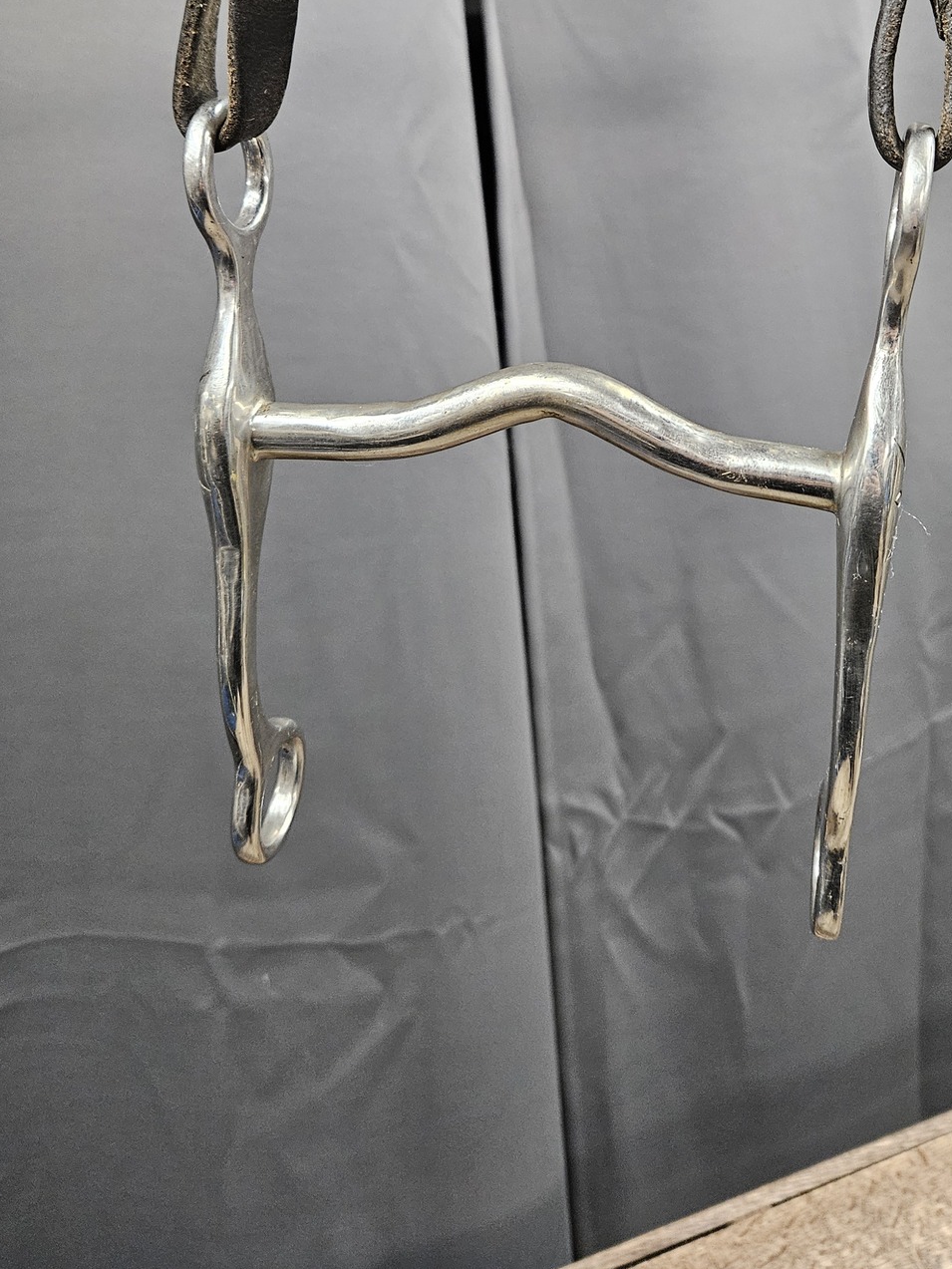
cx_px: 598
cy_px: 251
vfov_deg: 47.4
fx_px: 1357
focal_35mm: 37
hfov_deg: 38.4
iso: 640
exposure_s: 1/142
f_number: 1.8
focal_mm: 5.4
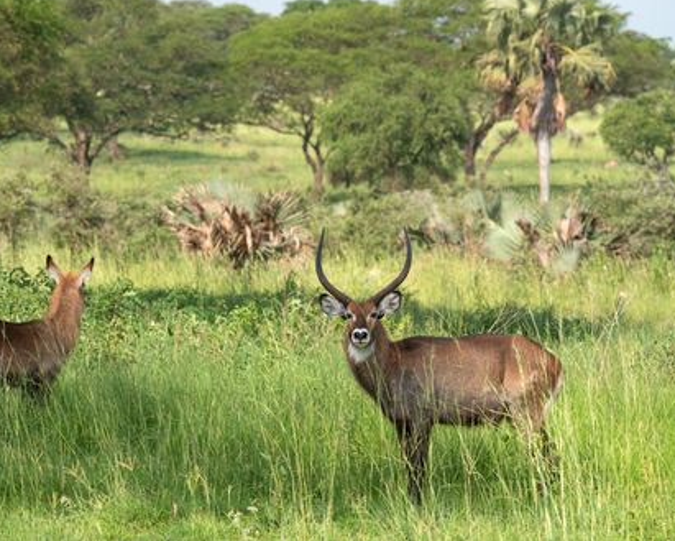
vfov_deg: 6.2
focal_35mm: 248
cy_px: 263
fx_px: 4956
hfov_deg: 7.8
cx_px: 302
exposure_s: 1/320
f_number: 9
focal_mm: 212
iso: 250
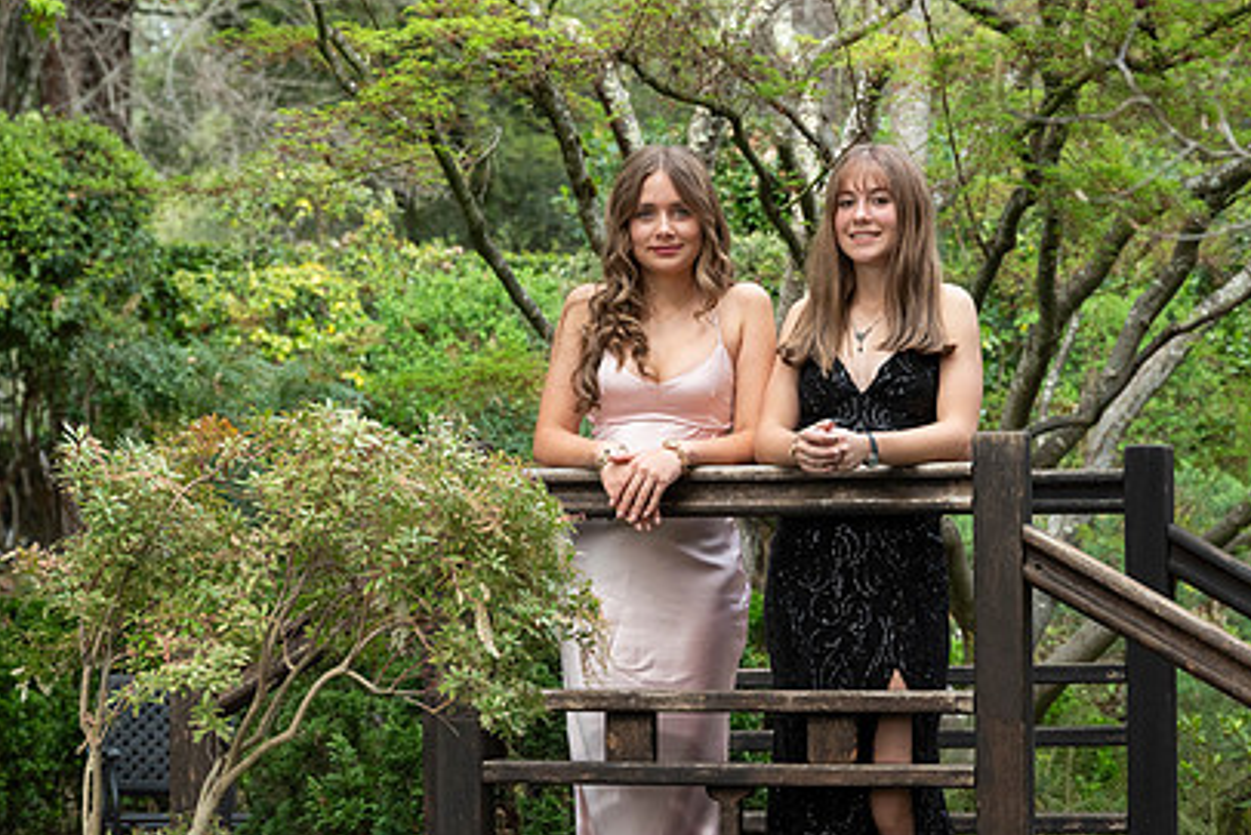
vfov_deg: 10.6
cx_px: 736
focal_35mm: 130
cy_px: 427
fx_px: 4519
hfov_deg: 15.8
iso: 1250
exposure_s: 1/800
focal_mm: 91
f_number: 6.3
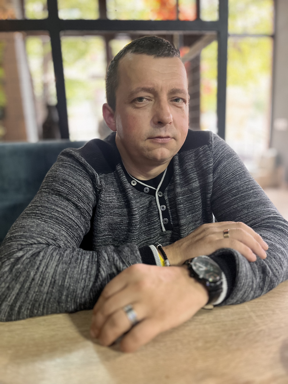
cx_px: 144
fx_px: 288
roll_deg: +2.2
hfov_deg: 53.1
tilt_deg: -12.9
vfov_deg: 67.3
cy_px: 192
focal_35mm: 26
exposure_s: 1/30
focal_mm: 5.1
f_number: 1.6
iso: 800
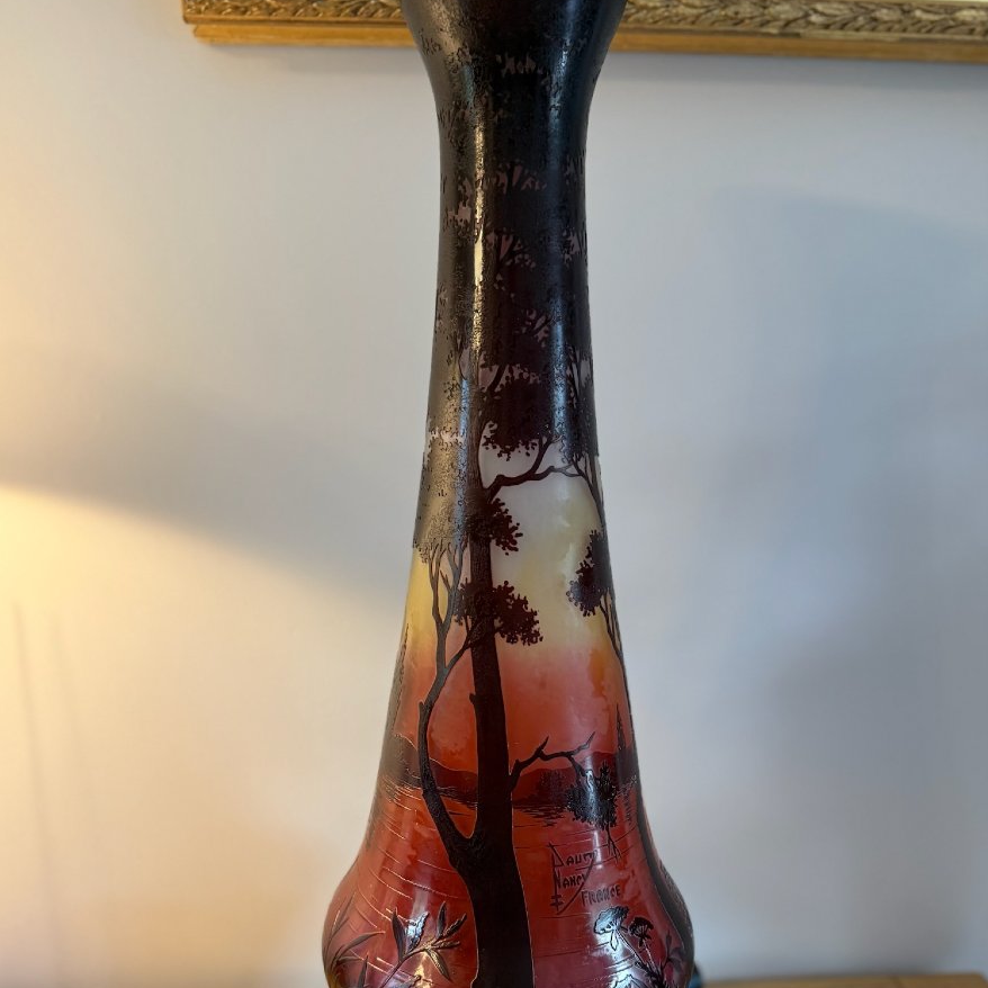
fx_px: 936
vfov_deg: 55.1
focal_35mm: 29
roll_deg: -0.5
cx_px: 487
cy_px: 605
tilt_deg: -10.7
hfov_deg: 55.6
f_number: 1.78
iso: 250
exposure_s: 1/50
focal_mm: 6.76
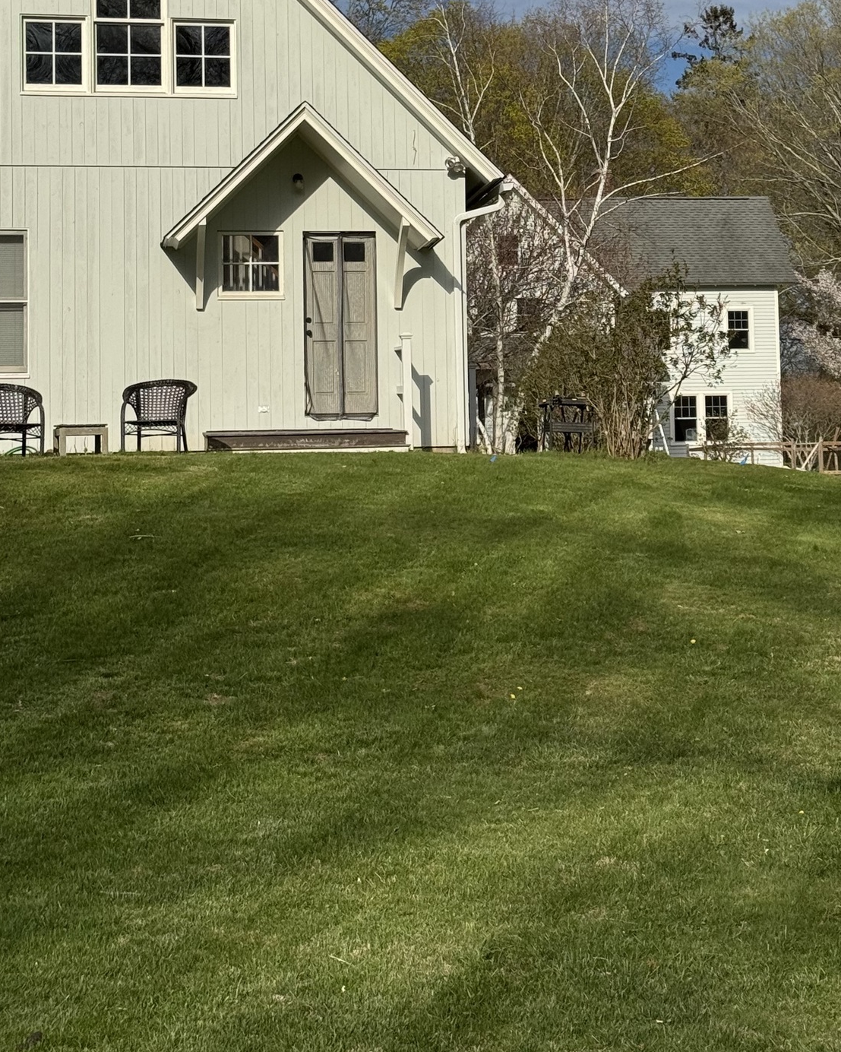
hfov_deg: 19.6
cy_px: 267
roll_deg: +1.5
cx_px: 561
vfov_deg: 24.2
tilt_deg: +5.9
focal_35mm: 78
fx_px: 2427
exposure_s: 1/9009
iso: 64
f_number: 1.78
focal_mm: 6.76
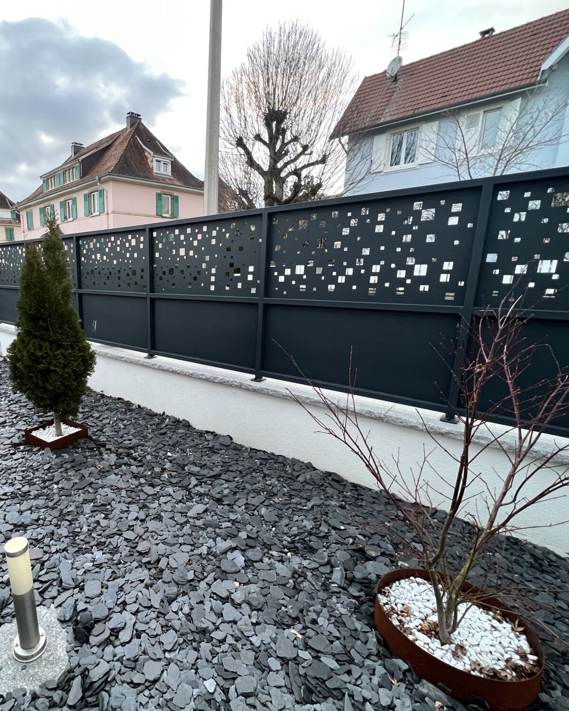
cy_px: 354
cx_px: 148
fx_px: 358
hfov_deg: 72.1
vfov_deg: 89.6
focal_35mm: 17
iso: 250
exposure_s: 1/61
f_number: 1.8
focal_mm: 1.57
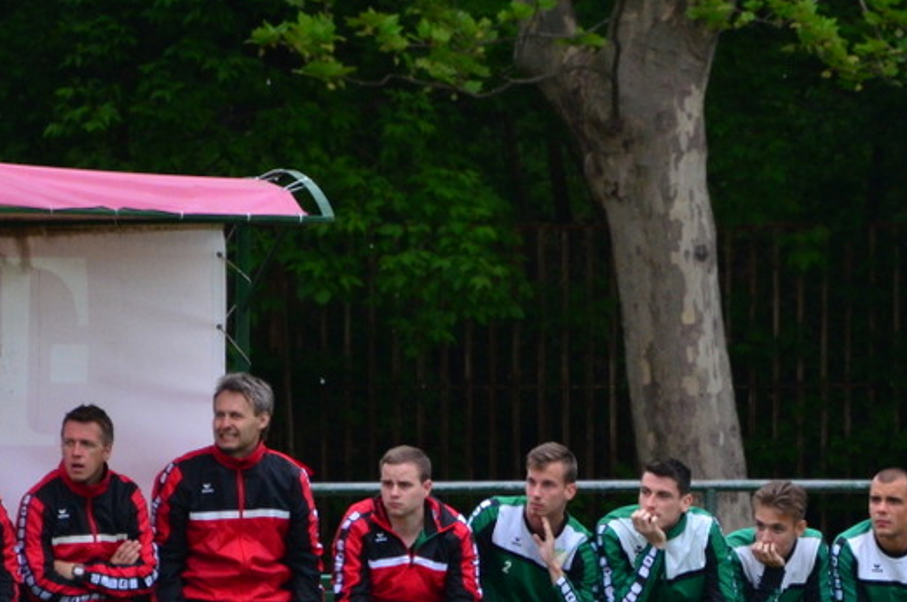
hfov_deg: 2.0
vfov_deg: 1.3
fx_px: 26111
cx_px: 699
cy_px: 563
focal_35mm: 1038
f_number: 5.6
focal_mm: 300
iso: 1250
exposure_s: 1/640
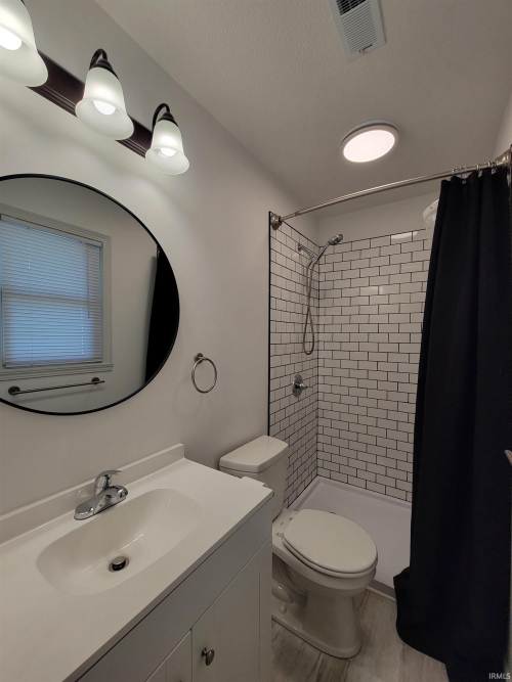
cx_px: 256
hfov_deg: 89.9
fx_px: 256
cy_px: 341
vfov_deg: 106.2
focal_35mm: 13
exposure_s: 1/120
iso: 64
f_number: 2.2
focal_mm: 2.2
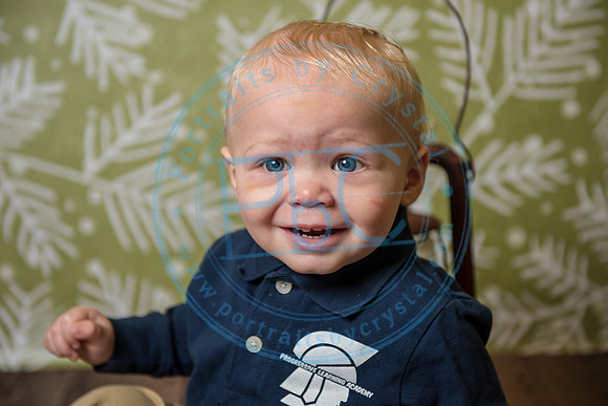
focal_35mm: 70
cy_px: 203
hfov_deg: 28.8
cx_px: 304
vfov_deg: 19.5
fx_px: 1182
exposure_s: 1/200
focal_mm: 70
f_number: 4
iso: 200
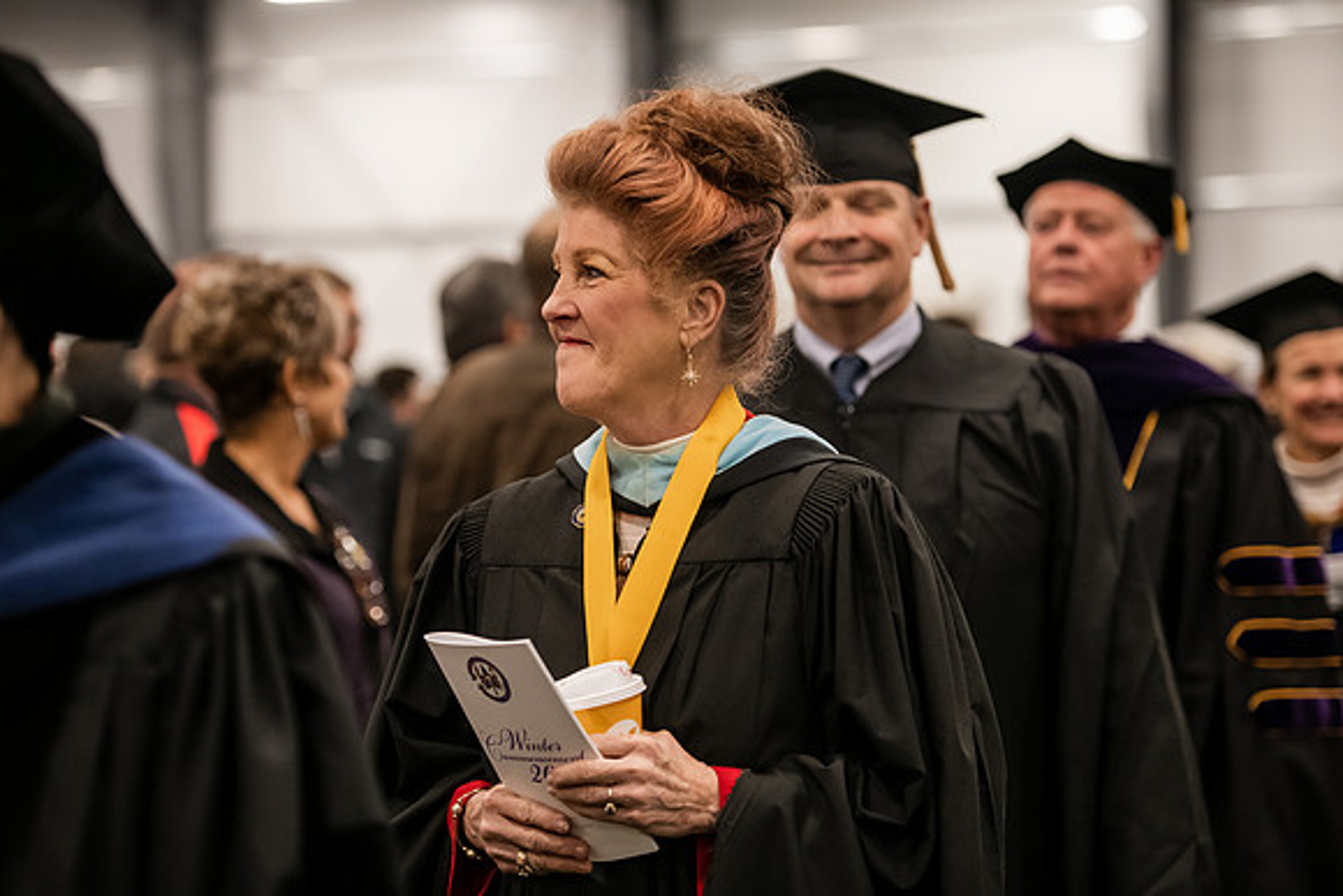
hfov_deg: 18.6
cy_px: 448
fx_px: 4104
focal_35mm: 110
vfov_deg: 12.5
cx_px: 672
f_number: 3.2
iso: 2000
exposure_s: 1/200
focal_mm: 110
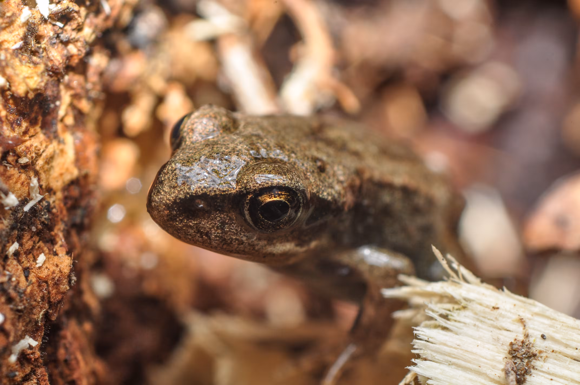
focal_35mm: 72
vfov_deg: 18.9
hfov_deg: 28.1
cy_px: 192
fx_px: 1159
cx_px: 290
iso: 250
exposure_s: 1/200
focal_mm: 48
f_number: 4.5
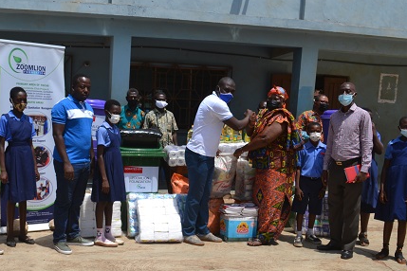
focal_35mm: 42
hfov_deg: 46.1
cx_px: 163
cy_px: 177
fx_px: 475
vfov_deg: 31.7
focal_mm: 20
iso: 100
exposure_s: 1/320
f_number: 9
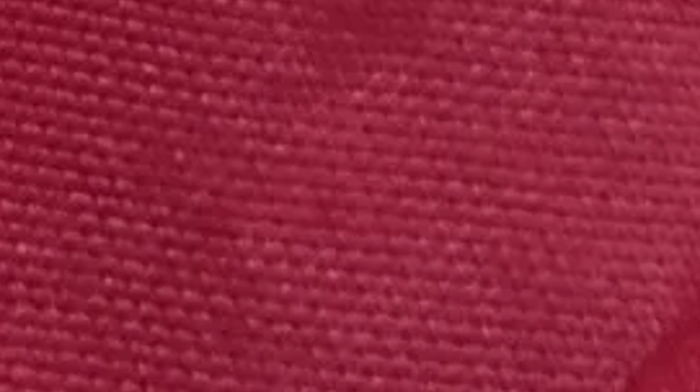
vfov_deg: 4.3
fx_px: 4971
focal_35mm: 268
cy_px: -959
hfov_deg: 8.1
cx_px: 449
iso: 500
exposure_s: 1/50
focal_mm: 5.7
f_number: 1.5
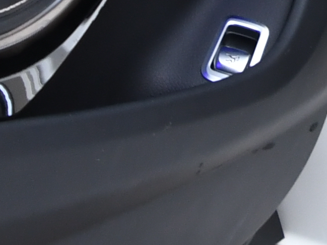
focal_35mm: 297
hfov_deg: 6.6
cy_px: -379
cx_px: 516
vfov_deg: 4.9
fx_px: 2806
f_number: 5
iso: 500
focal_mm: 24
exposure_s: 1/50
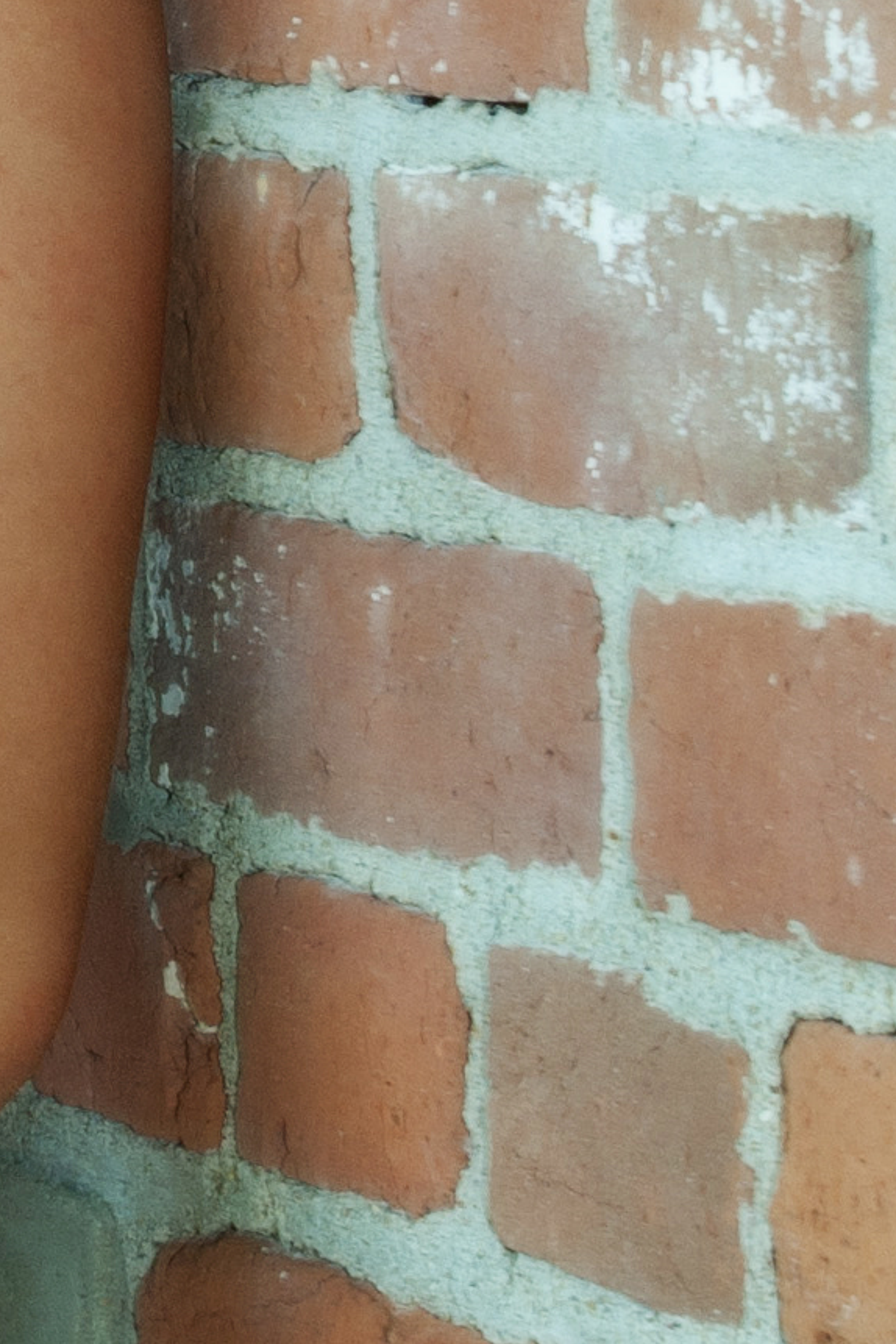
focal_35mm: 281
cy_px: -105
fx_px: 10490
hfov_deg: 4.7
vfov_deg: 7.3
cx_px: -1442
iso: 125
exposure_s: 1/125
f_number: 5.6
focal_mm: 40
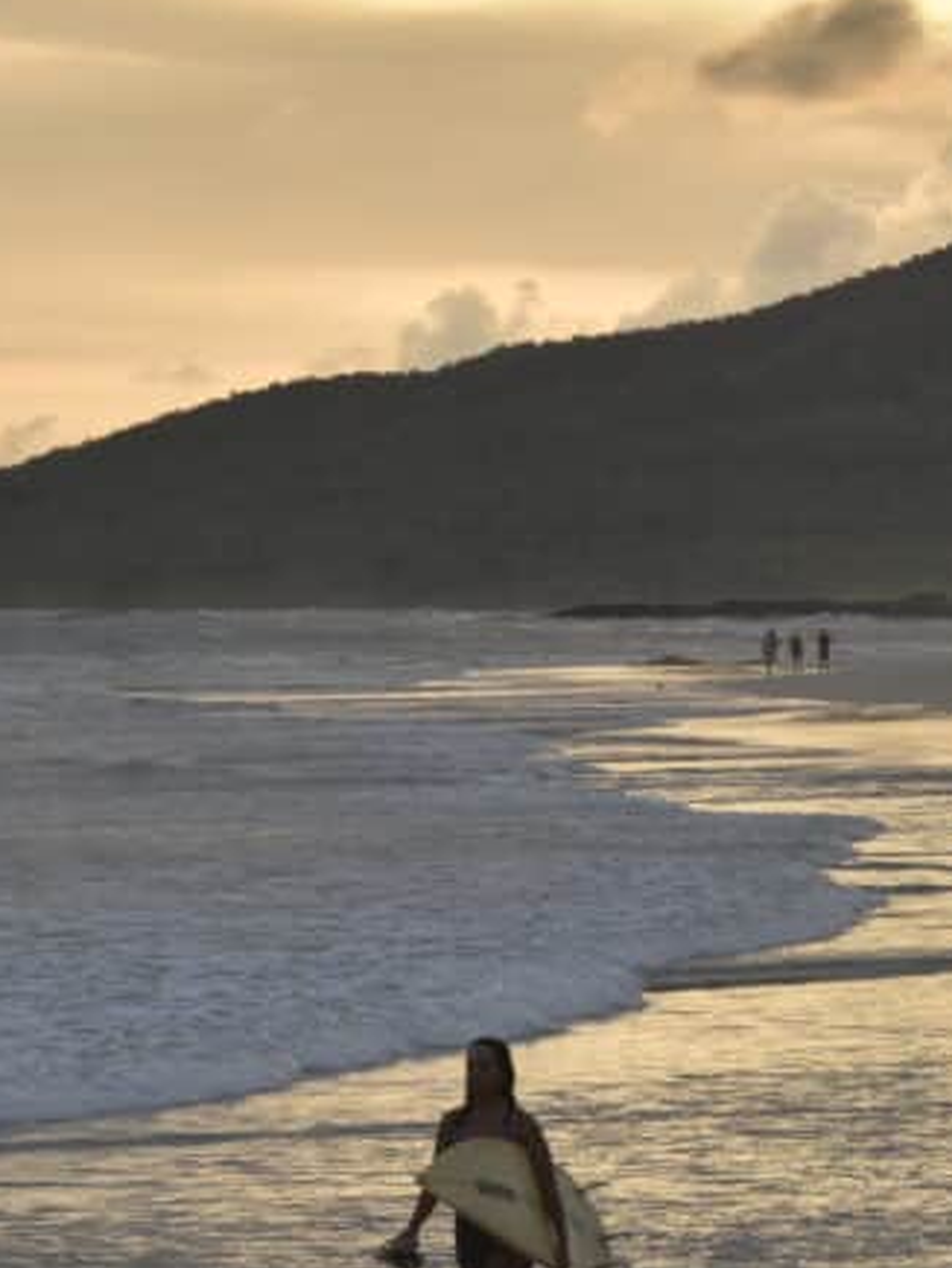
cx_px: 1086
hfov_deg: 4.6
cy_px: 597
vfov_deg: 6.1
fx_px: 11837
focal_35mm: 323
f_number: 14
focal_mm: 95
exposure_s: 1/200
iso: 400
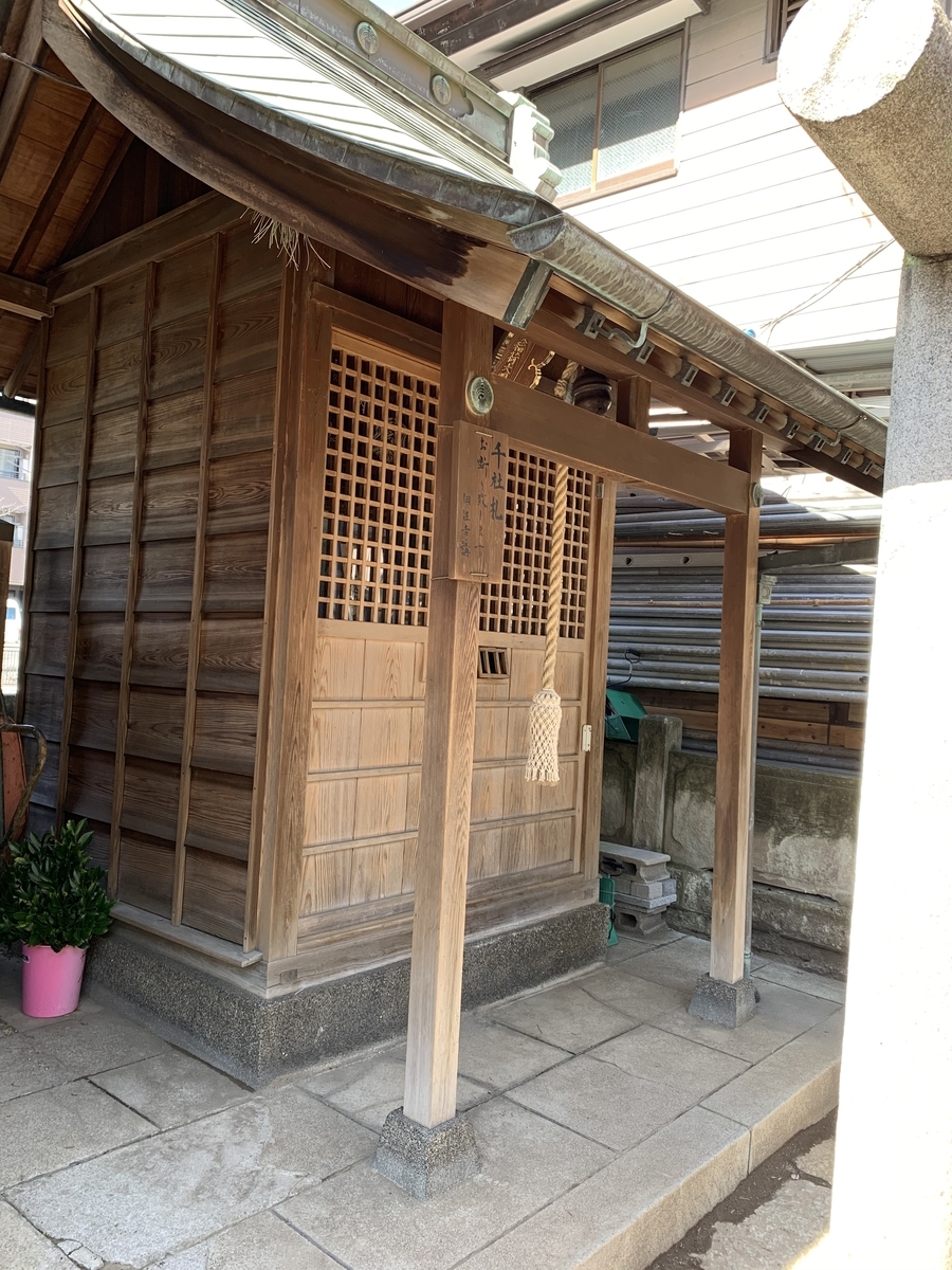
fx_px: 953
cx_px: 476
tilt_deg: +1.0
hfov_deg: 53.1
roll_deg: -4.3
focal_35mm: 26
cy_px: 635
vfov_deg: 67.3
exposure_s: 1/121
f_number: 1.8
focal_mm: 4.25
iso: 50
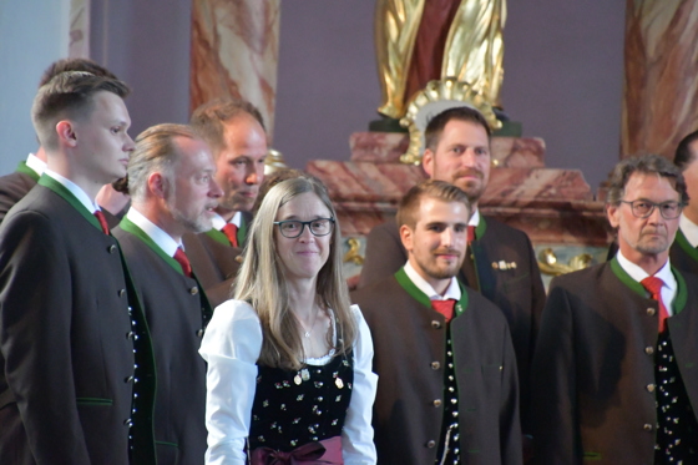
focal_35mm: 450
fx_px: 8722
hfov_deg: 4.6
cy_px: 232
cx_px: 349
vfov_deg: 3.1
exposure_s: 1/160
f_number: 6.3
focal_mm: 300
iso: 12800
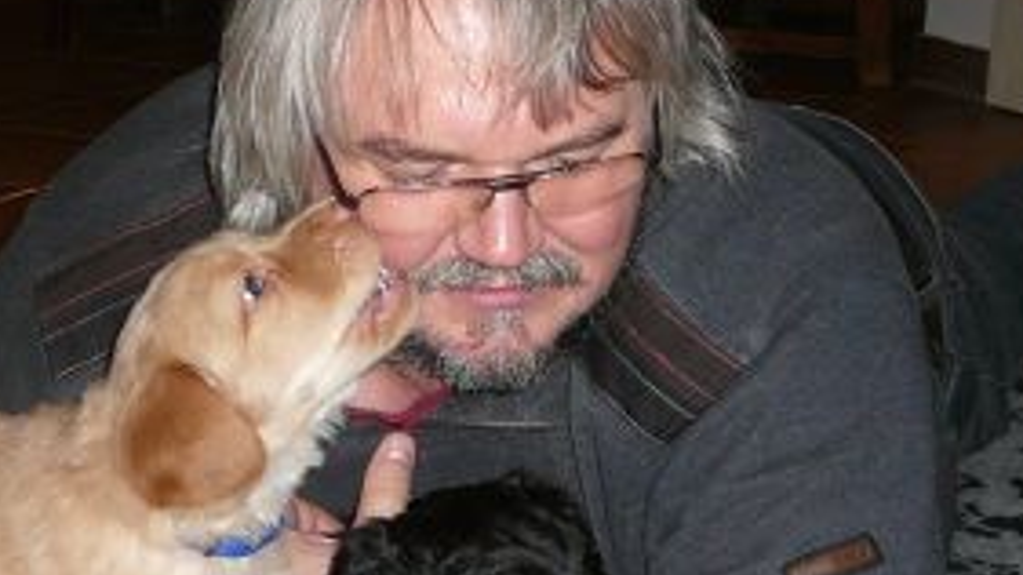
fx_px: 2360
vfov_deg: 13.9
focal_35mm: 87
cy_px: 411
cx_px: 320
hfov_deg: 24.3
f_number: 2.8
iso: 100
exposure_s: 1/30
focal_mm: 5.2
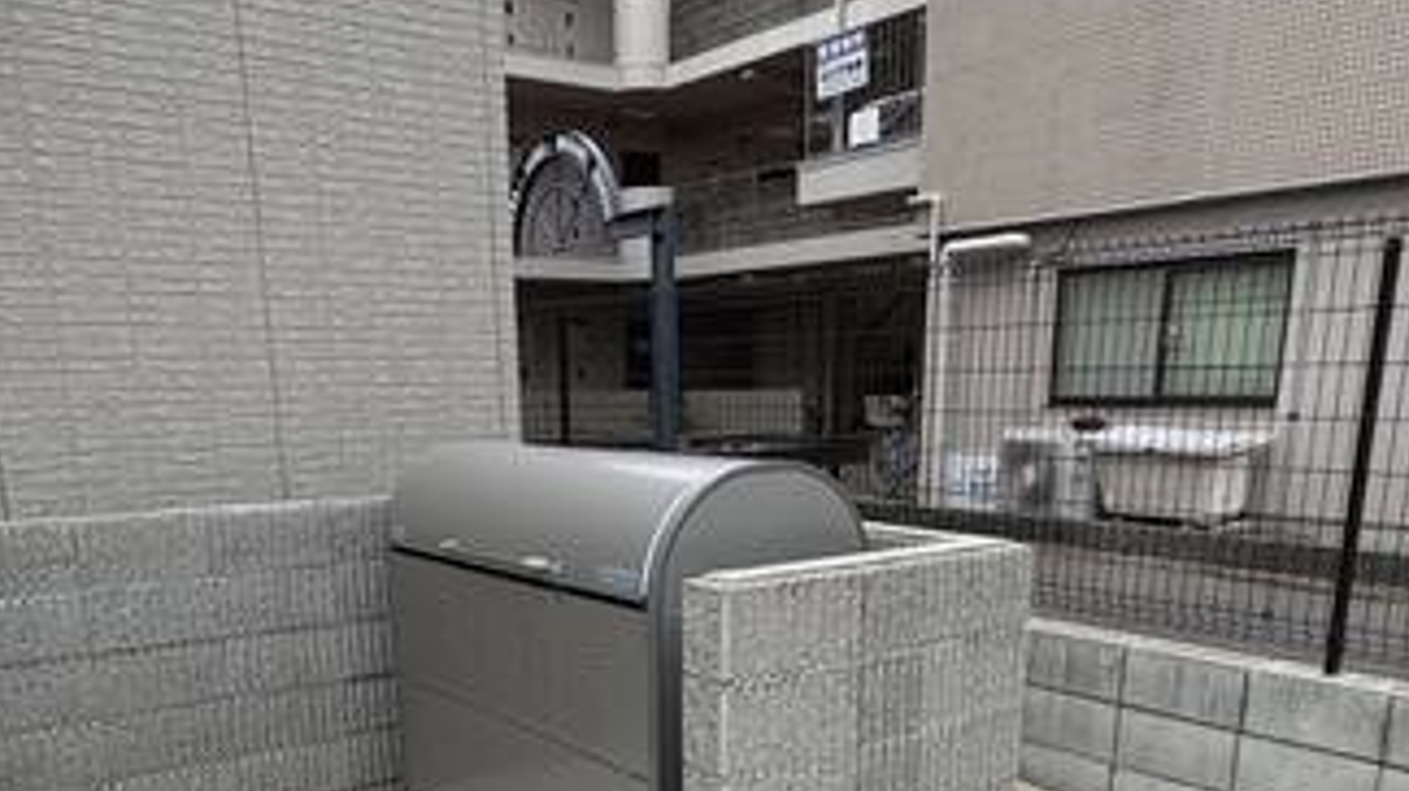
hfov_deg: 59.5
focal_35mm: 33
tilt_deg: -16.4
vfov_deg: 33.4
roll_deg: +0.6
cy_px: 737
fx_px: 1233
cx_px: 674
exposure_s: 1/1063
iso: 40
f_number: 2.2
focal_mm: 2.22
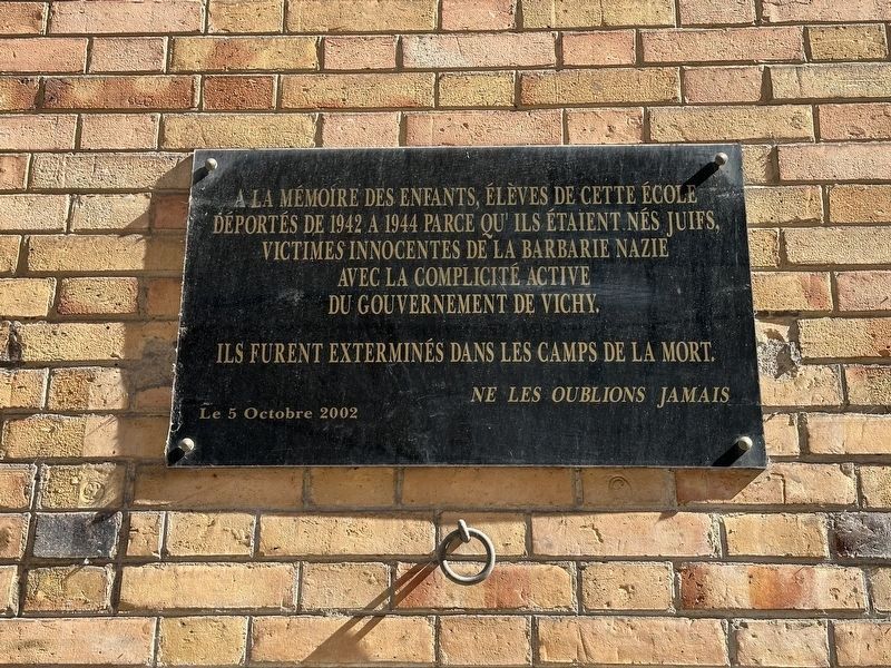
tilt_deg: +20.2
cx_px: 446
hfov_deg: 39.7
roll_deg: -0.4
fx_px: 1235
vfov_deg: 30.3
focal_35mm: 48
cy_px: 334
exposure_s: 1/791
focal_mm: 6.86
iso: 64
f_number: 1.78
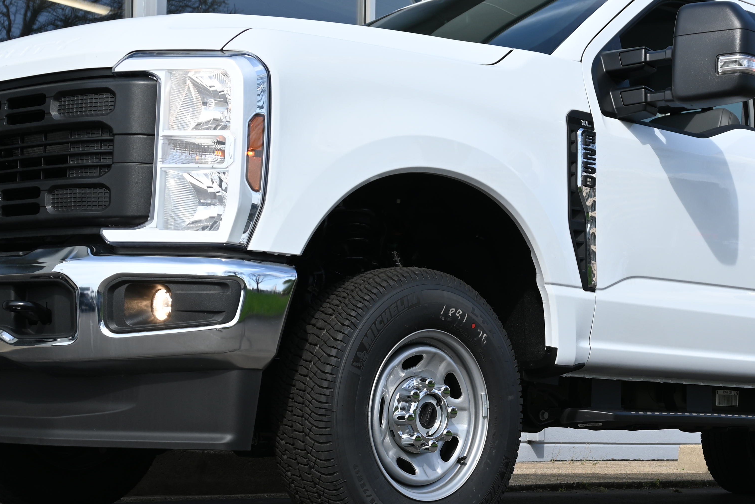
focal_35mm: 72
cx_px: 487
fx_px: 1510
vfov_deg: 18.7
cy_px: 427
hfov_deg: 27.9
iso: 100
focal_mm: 26
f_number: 6.3
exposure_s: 1/320
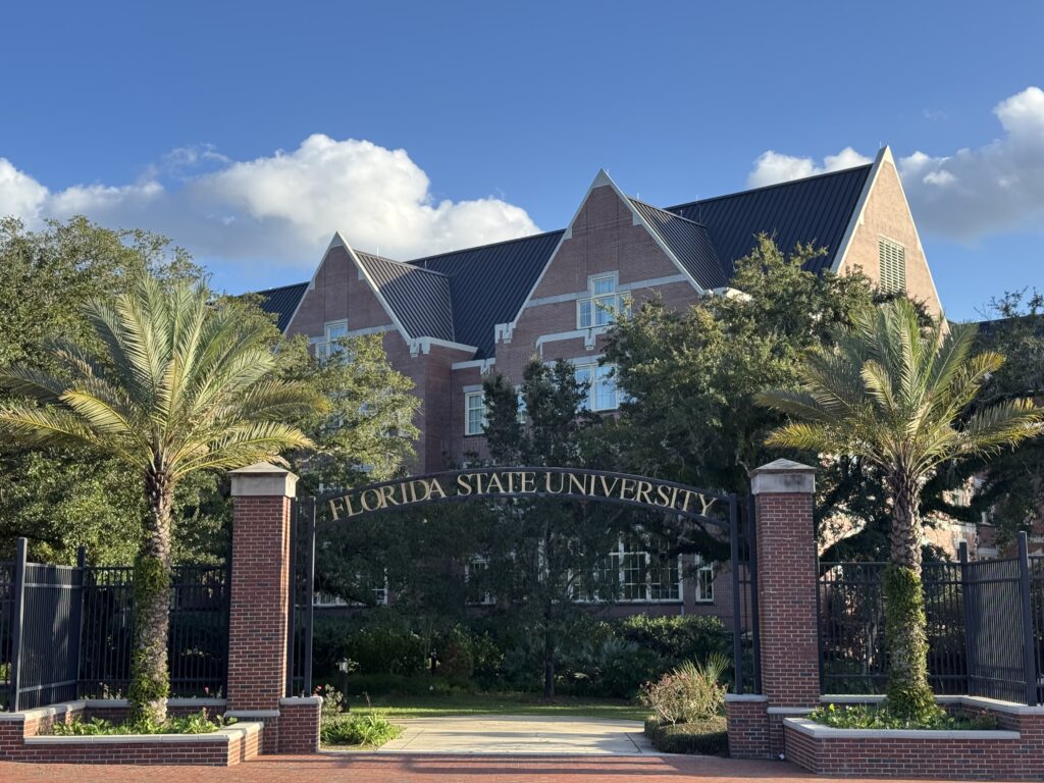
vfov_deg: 30.3
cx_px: 522
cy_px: 392
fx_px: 1448
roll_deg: +0.1
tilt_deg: +8.7
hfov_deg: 39.7
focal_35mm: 48
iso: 64
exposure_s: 1/1524
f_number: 1.78
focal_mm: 6.76
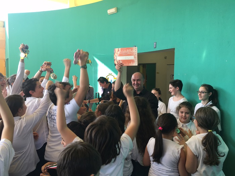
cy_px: 88
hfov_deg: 61.7
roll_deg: +0.1
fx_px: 197
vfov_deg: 48.2
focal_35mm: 29
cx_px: 118
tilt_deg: -3.1
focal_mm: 4.15
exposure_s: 1/100
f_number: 2.2
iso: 32
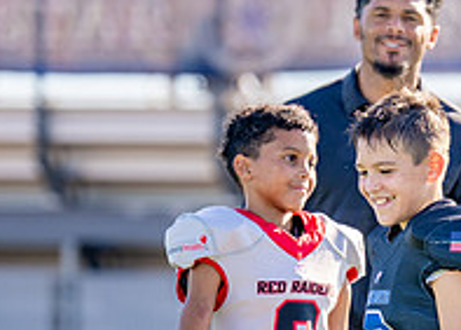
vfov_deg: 3.0
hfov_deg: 4.2
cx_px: 343
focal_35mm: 474
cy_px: 313
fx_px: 6210
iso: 160
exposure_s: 1/1250
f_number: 2.8
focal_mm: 141
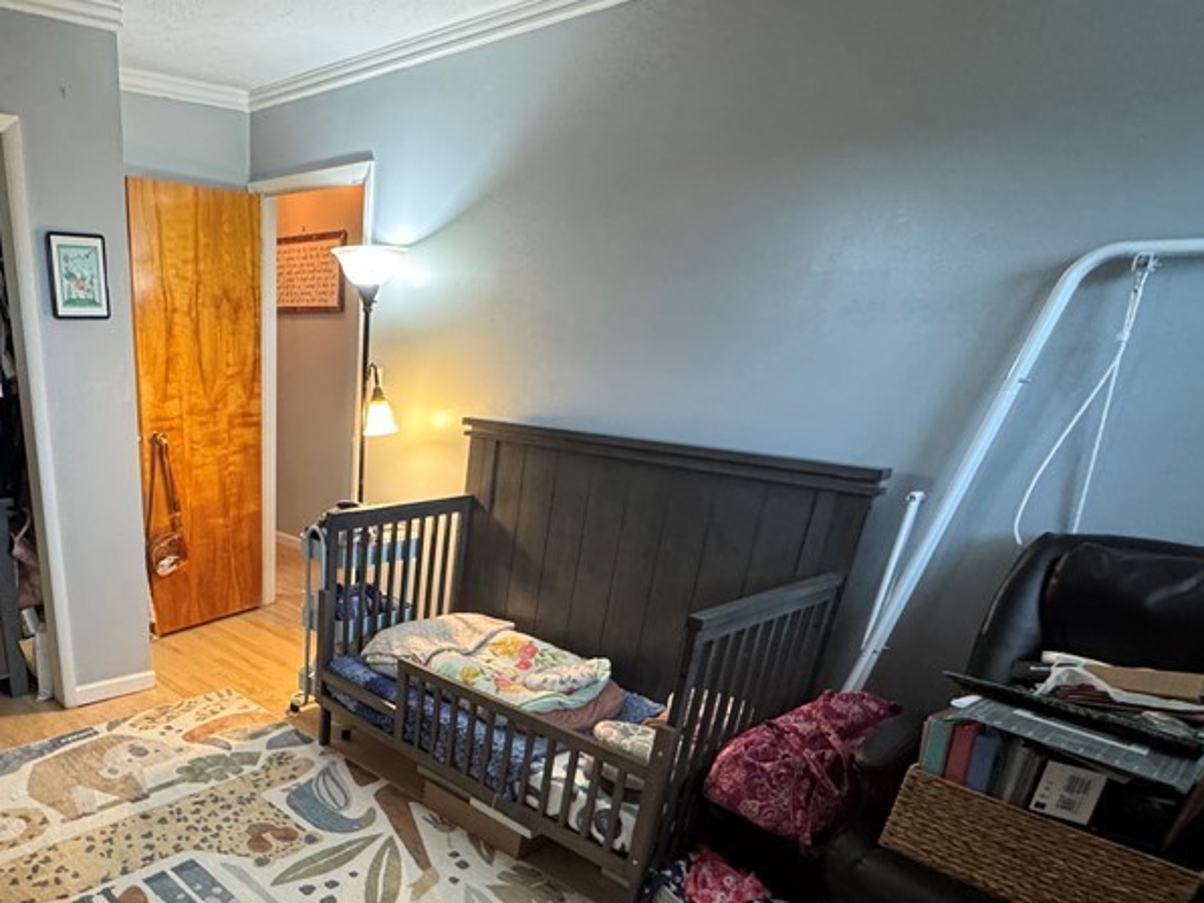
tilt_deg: -26.0
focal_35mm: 24
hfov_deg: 66.6
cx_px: 284
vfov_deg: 53.5
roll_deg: +0.0
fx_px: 835
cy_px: 705
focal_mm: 2.22
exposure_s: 1/60
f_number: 2.2
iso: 1000
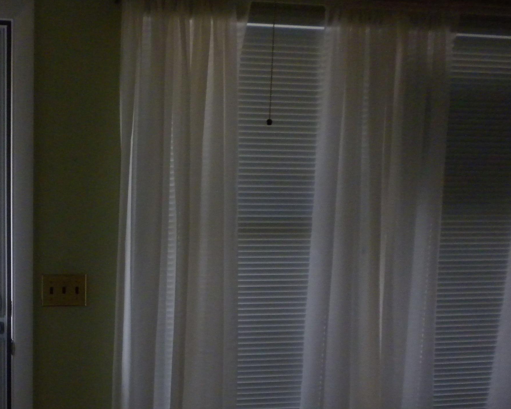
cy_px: 321
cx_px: 89
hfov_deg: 30.1
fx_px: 923
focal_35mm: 61
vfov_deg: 24.6
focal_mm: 6.6
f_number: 3.5
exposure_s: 1/229
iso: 400
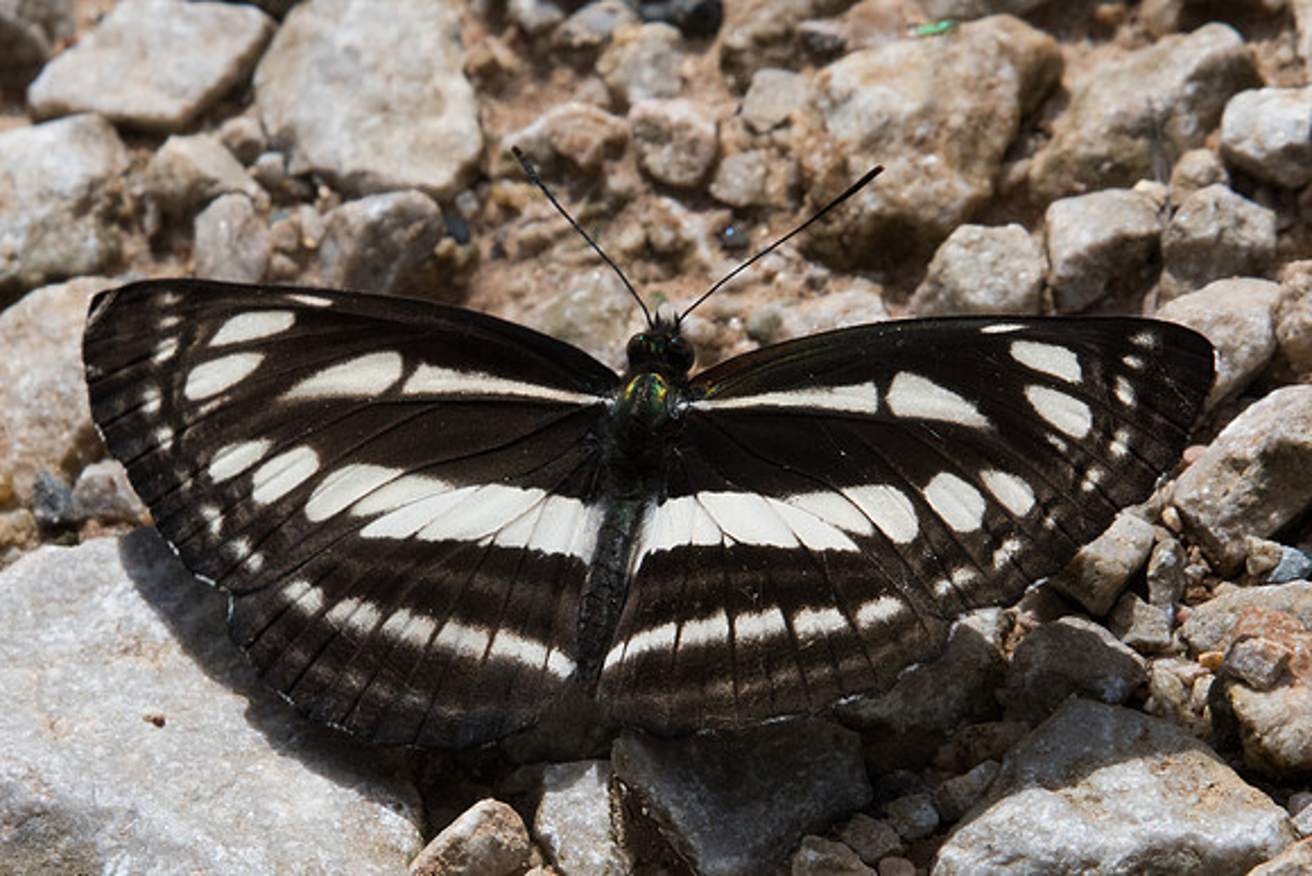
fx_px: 36223
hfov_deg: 2.1
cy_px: 469
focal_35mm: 994
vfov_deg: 1.4
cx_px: 776
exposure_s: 1/500
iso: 800
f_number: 14
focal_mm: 400
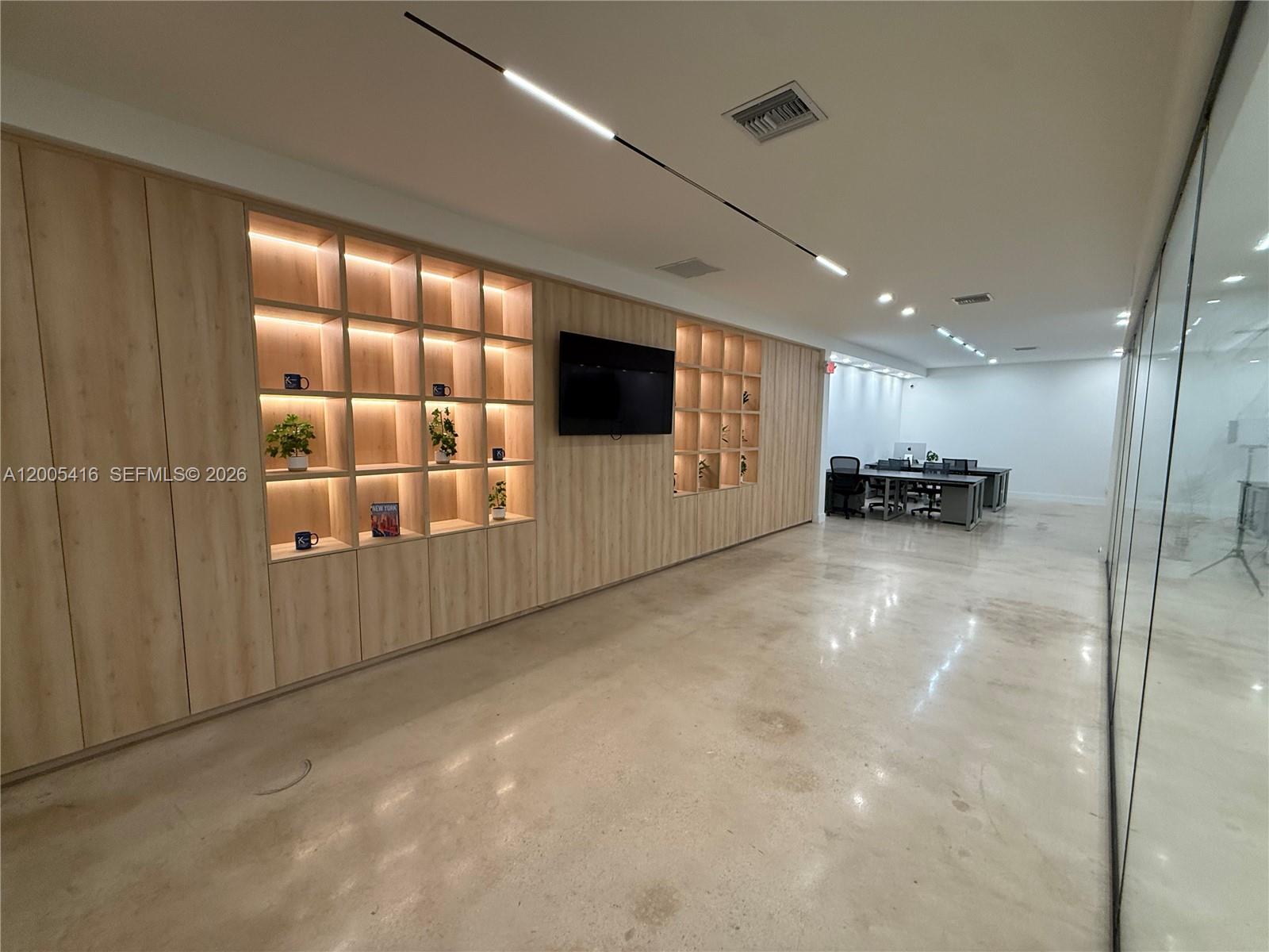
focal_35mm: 14
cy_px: 476
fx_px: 513
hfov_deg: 102.1
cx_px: 634
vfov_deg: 85.7
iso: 250
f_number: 2.2
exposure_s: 1/101
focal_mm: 2.22
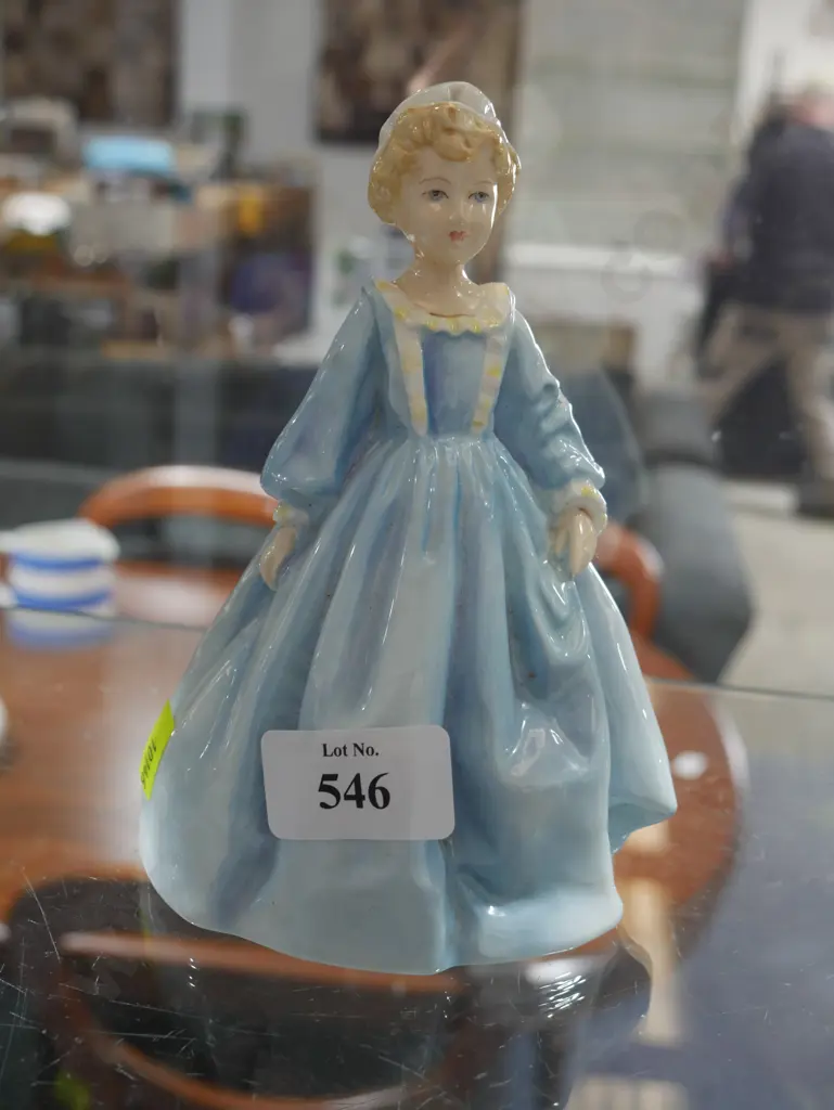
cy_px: 555
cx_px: 417
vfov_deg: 39.6
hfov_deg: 30.3
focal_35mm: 48
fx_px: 1541
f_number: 5.2
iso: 640
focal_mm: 24
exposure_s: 1/60
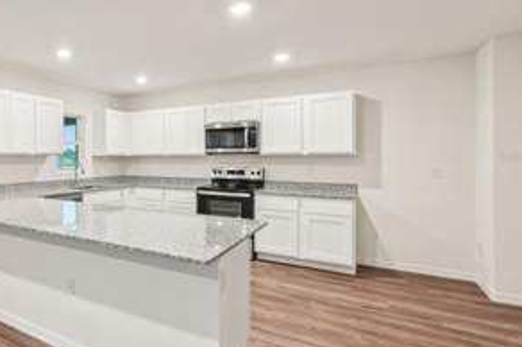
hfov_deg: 70.0
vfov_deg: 54.9
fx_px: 333
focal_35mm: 23
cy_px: 156
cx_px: 118
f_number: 8
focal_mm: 14
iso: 400
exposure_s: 1/15
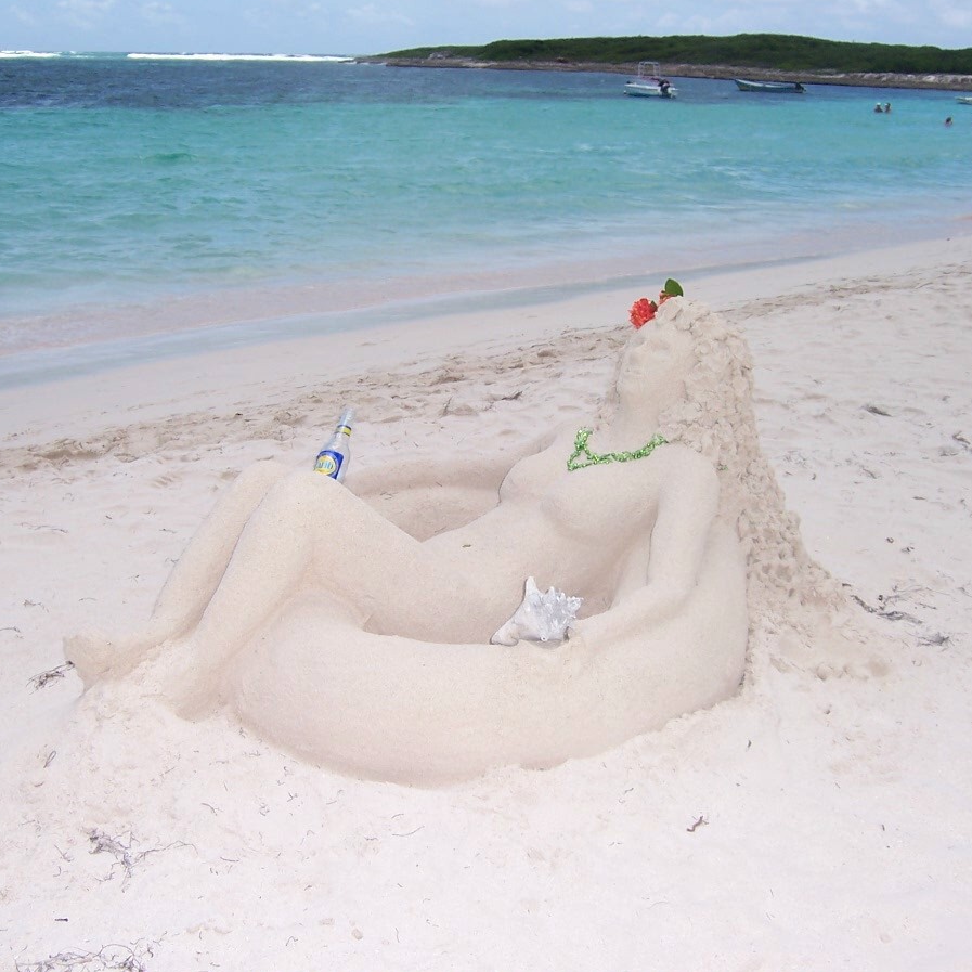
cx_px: 477
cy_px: 487
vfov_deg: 42.8
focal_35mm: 39
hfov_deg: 42.8
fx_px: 1239
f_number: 3.4
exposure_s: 1/1000
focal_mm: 5.5
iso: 80
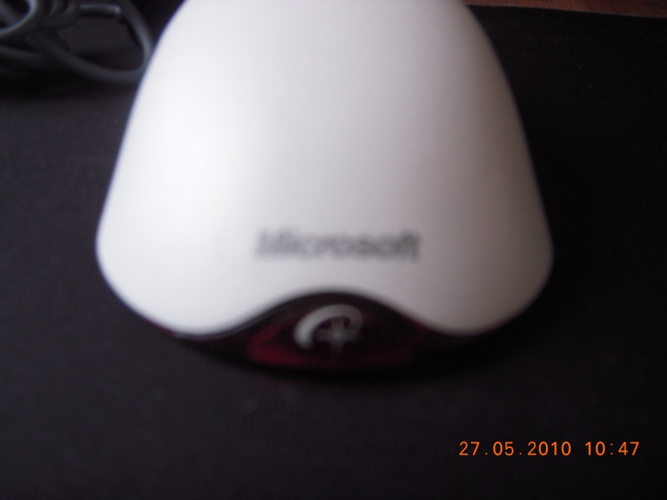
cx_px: 334
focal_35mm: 38
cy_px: 250
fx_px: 732
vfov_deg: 37.7
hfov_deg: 49.0
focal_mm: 6.3
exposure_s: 1/30
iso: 200
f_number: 3.3
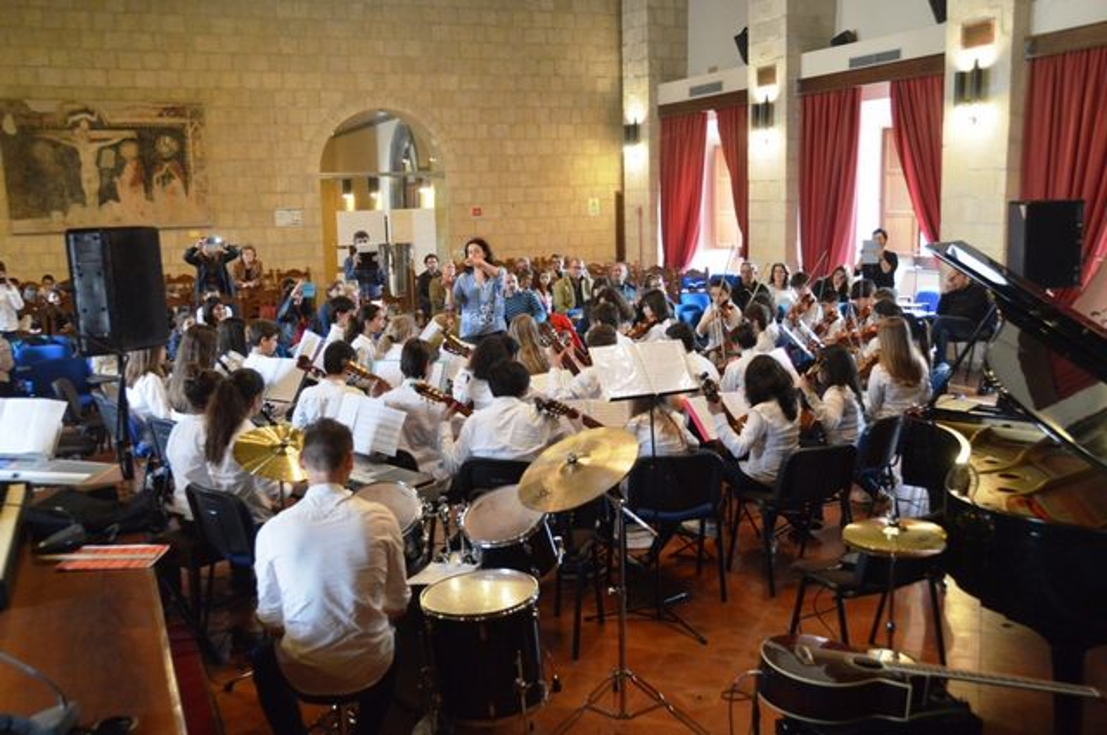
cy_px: 368
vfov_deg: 39.9
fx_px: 1013
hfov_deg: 57.3
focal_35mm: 33
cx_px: 554
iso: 1600
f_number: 3.8
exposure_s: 1/100
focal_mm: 22
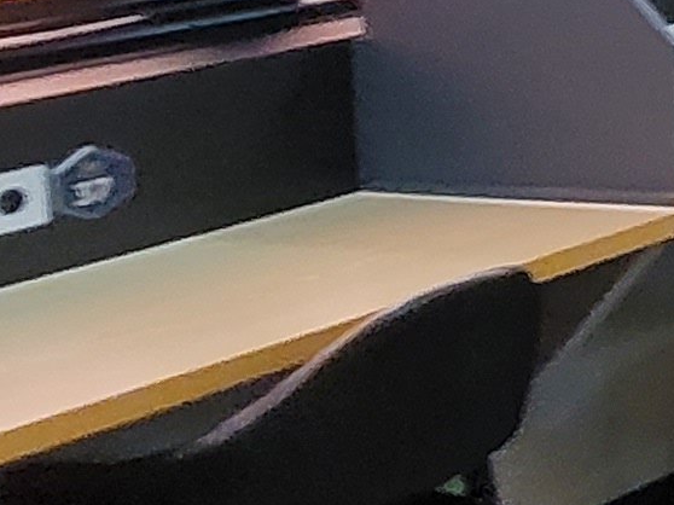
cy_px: -306
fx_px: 1829
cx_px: 2136
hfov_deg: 10.8
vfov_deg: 14.4
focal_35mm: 94
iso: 160
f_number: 2.2
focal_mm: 2.2
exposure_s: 1/59
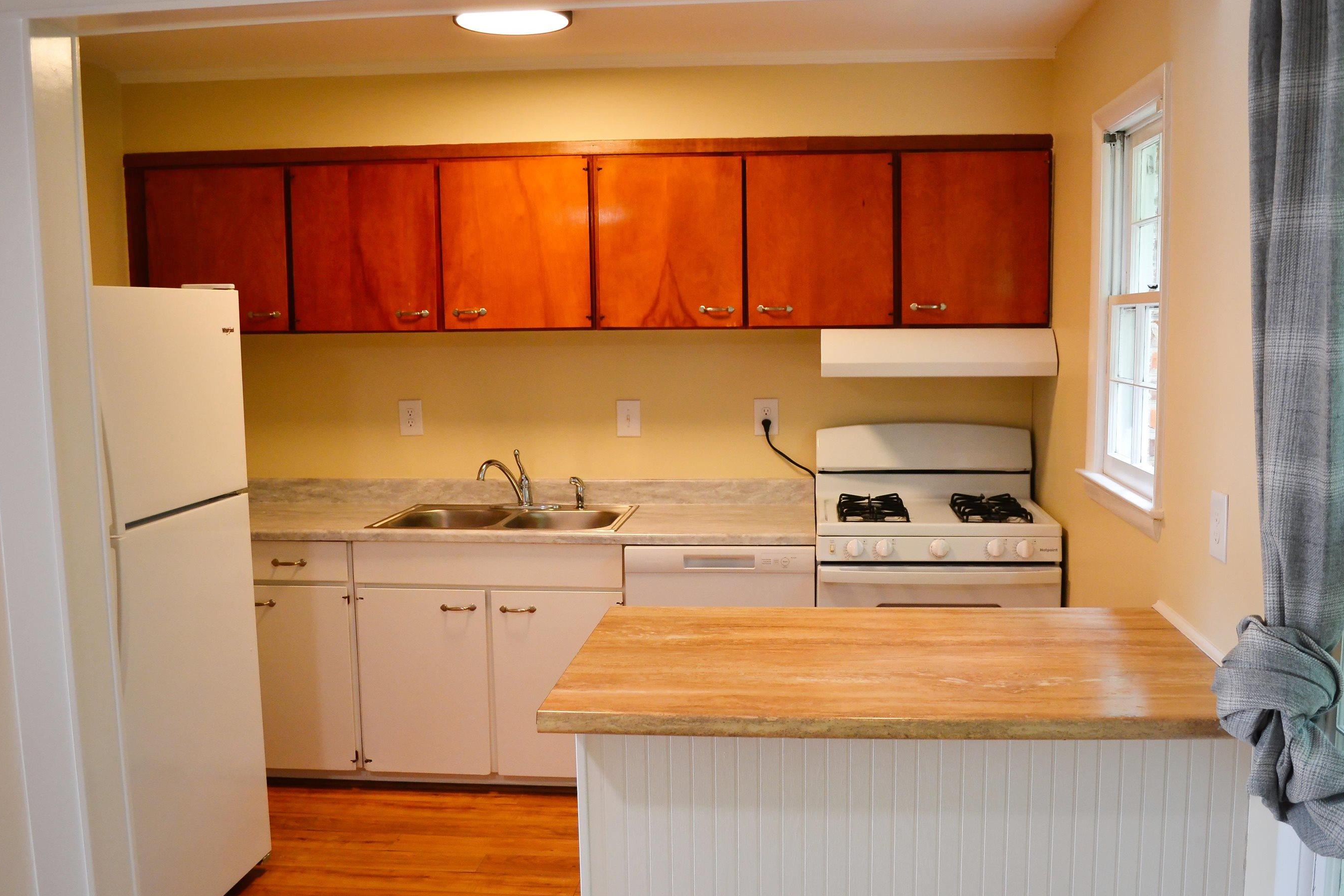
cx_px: 737
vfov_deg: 42.3
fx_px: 1157
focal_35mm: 31
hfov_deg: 60.2
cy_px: 442
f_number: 3.5
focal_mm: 18
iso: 560
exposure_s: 1/60
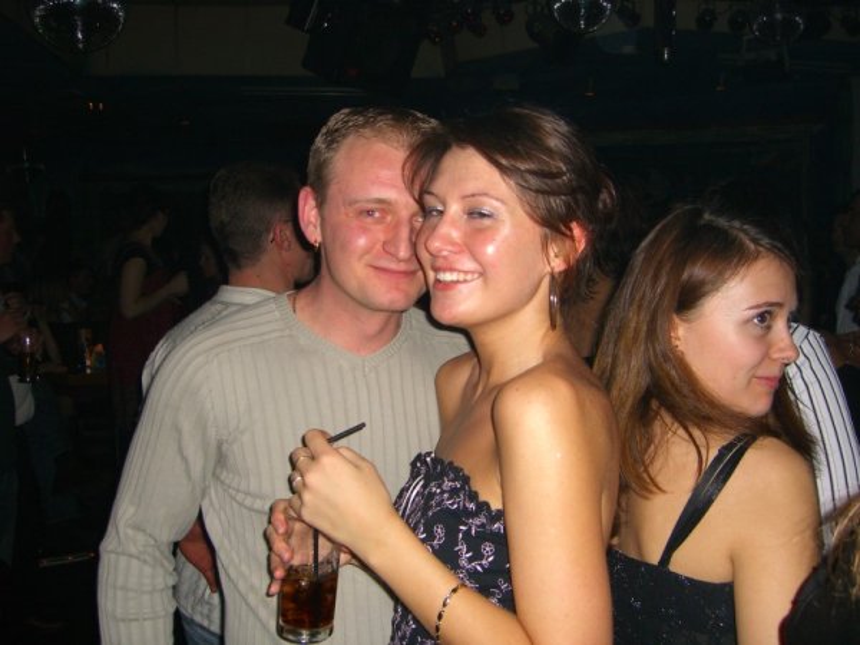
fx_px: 944
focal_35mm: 38
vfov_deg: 37.7
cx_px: 430
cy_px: 322
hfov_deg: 49.0
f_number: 2.8
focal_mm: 7.9
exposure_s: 1/60
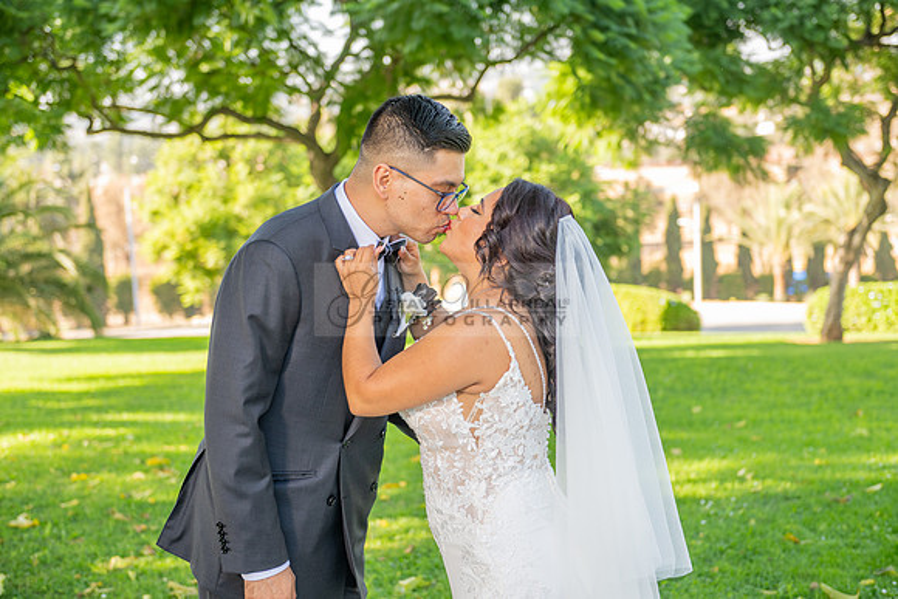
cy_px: 300
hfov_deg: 38.2
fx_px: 1297
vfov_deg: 26.0
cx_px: 449
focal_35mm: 52
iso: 200
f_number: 3.5
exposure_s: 1/200
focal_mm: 52
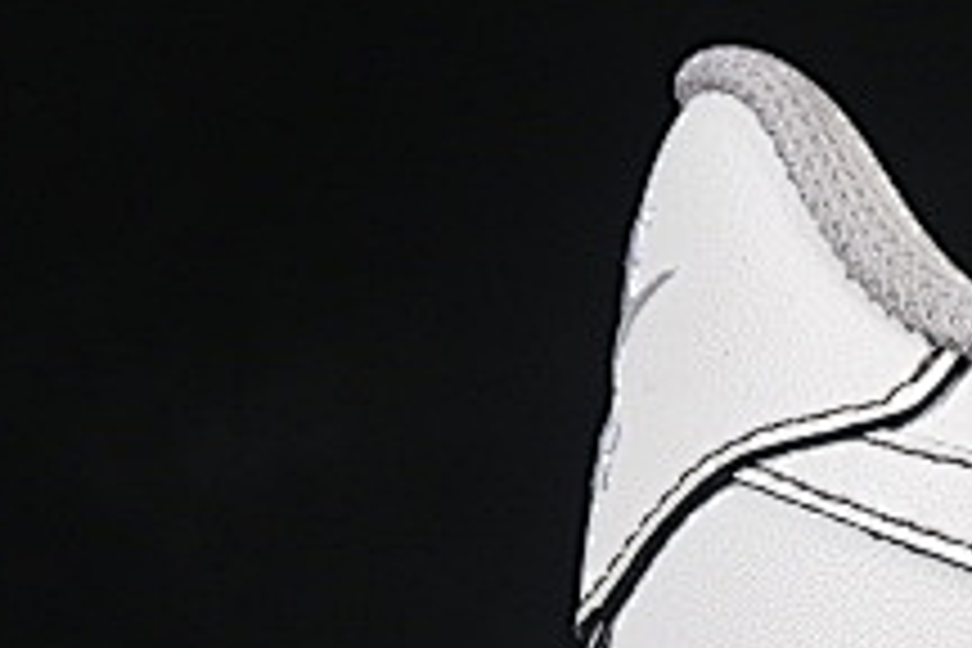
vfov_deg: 3.7
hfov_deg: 5.3
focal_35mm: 375
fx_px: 10124
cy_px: 513
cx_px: 2223
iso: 160
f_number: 8
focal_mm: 50
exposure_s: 1/80
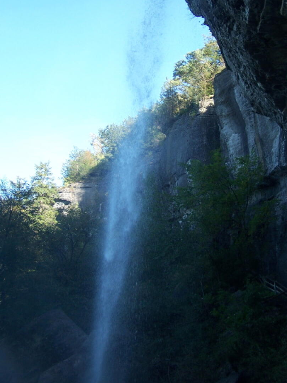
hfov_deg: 30.2
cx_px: 170
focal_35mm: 48
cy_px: 147
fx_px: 531
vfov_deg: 39.4
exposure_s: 1/250
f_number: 2.8
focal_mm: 6.3
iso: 80
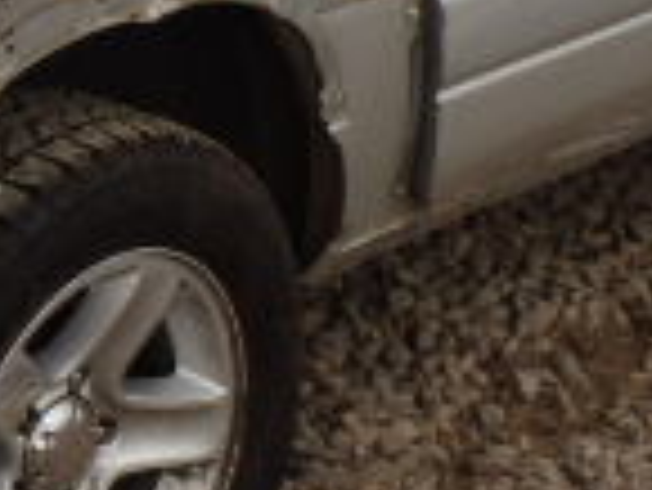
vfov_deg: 11.0
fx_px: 2488
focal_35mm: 132
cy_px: -130
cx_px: -162
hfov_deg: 14.4
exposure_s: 1/640
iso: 125
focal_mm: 5.4
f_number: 4.1
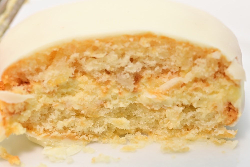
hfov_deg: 33.4
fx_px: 417
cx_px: 125
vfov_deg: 22.6
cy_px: 84
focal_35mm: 60
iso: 6400
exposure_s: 1/160
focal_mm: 60
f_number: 7.1
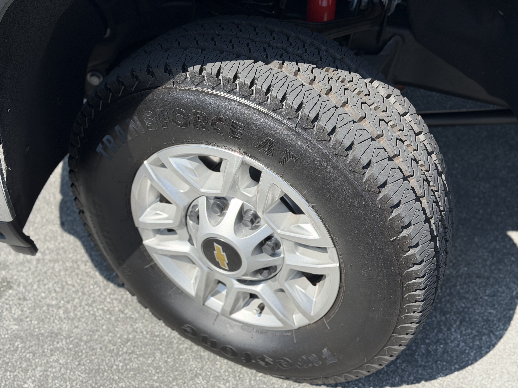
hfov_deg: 39.7
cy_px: 194
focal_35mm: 48
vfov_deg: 30.3
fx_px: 718
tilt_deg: -40.3
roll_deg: -0.4
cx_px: 259
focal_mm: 6.76
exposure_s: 1/2415
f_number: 1.78
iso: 80
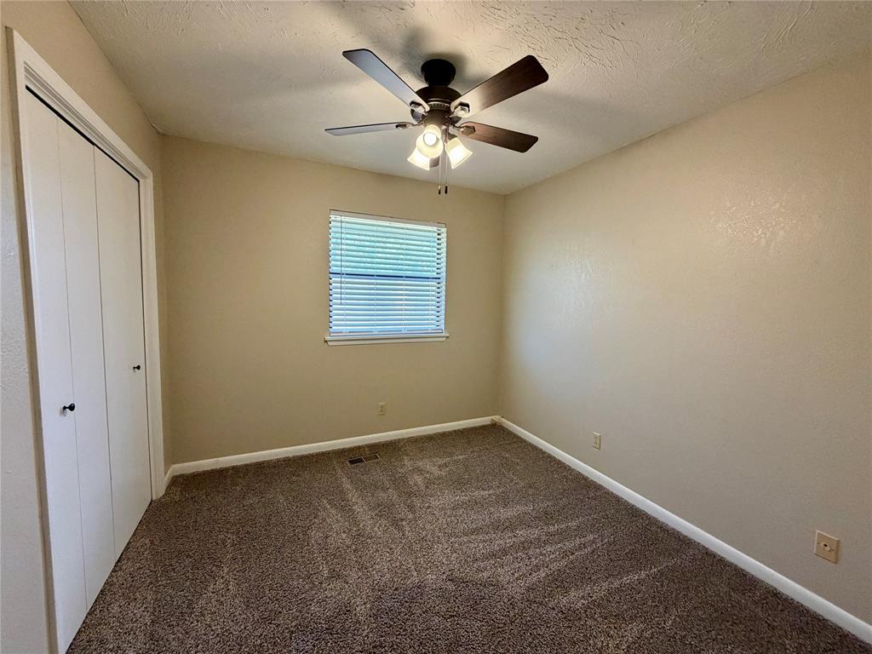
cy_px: 327
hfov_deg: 102.1
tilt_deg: -4.9
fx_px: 353
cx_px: 436
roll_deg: -1.5
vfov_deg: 85.7
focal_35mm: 14
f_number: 2.2
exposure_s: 1/60
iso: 250
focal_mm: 2.22
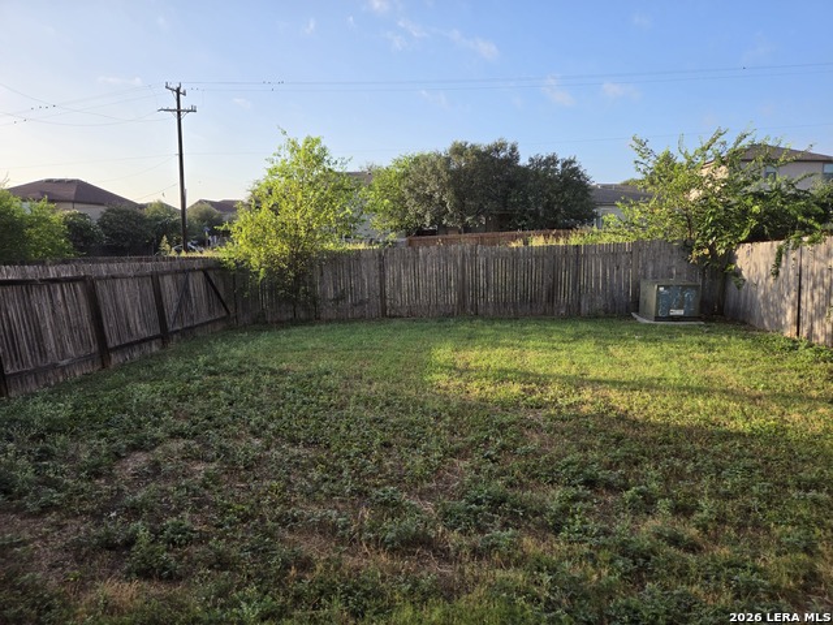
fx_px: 553
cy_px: 312
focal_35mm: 23
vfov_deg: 58.9
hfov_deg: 73.9
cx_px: 416
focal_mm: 5.4
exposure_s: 1/3026
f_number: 1.8
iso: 80
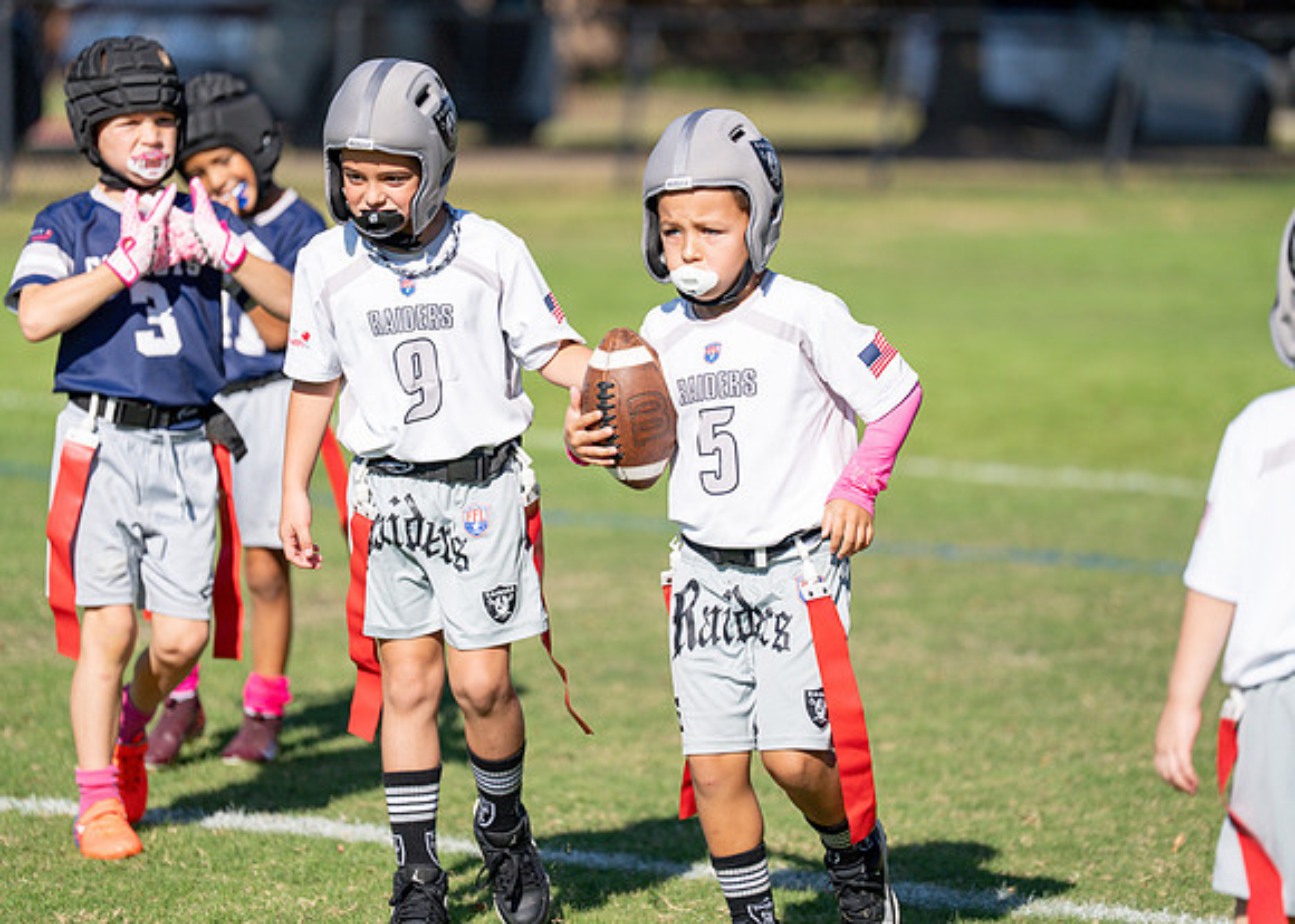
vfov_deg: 7.8
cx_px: 653
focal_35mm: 184
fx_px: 6760
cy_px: 435
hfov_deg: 10.9
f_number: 2.8
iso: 250
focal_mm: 165
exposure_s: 1/6400
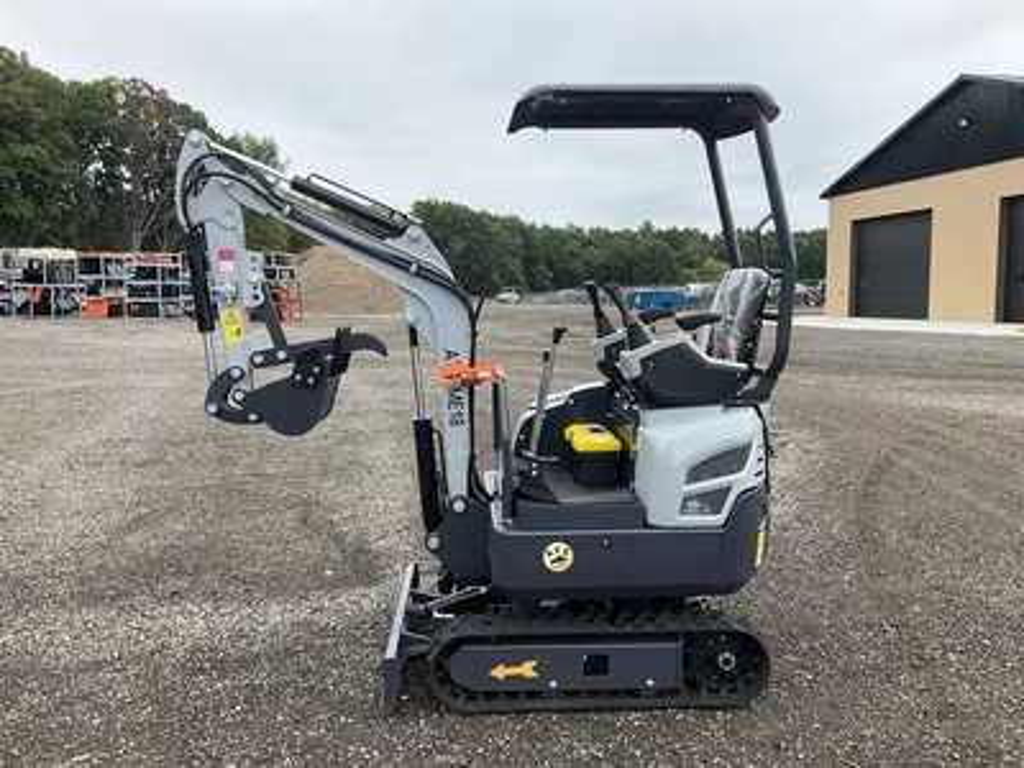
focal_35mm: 29
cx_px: 512
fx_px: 858
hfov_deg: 61.7
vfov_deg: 48.2
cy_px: 384
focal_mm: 3
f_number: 1.8
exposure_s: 1/586
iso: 25
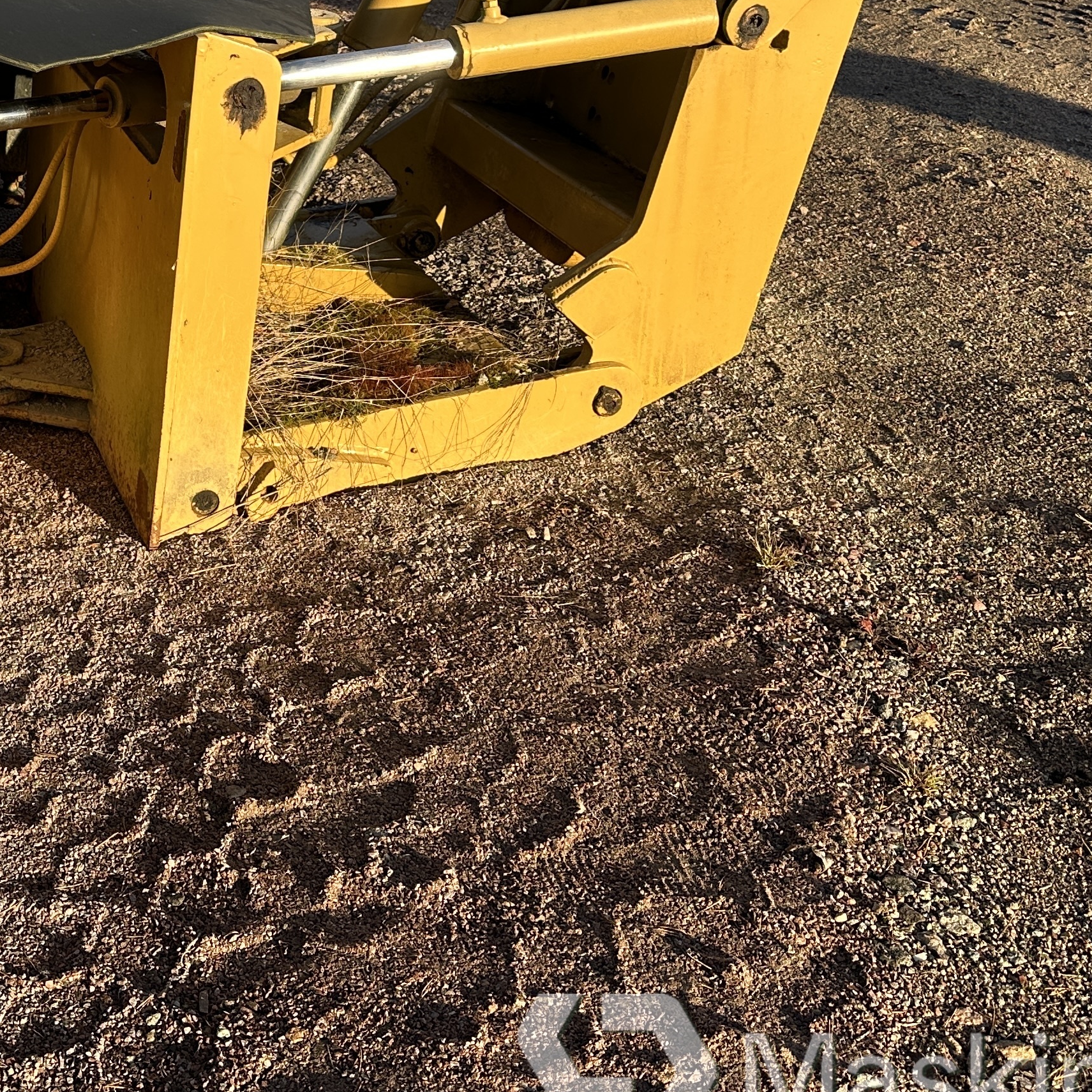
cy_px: 251
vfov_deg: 33.2
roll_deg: +2.7
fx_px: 1785
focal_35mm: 50
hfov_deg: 32.5
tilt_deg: -21.6
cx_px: 131
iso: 80
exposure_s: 1/1393
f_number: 1.78
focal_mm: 6.86
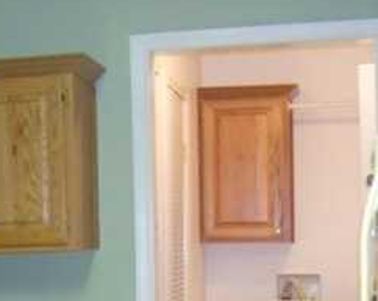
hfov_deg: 19.5
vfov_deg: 16.1
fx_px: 1039
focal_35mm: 93
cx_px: -70
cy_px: 313
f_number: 3.6
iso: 400
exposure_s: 1/6
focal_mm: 6.4
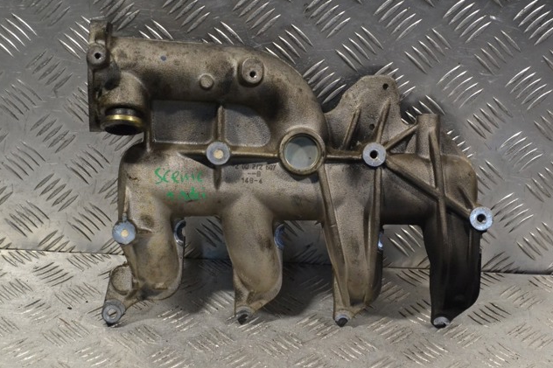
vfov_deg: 16.3
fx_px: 1282
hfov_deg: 24.3
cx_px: 275
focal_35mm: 84
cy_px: 183
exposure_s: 1/320
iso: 3200
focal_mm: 55
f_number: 9
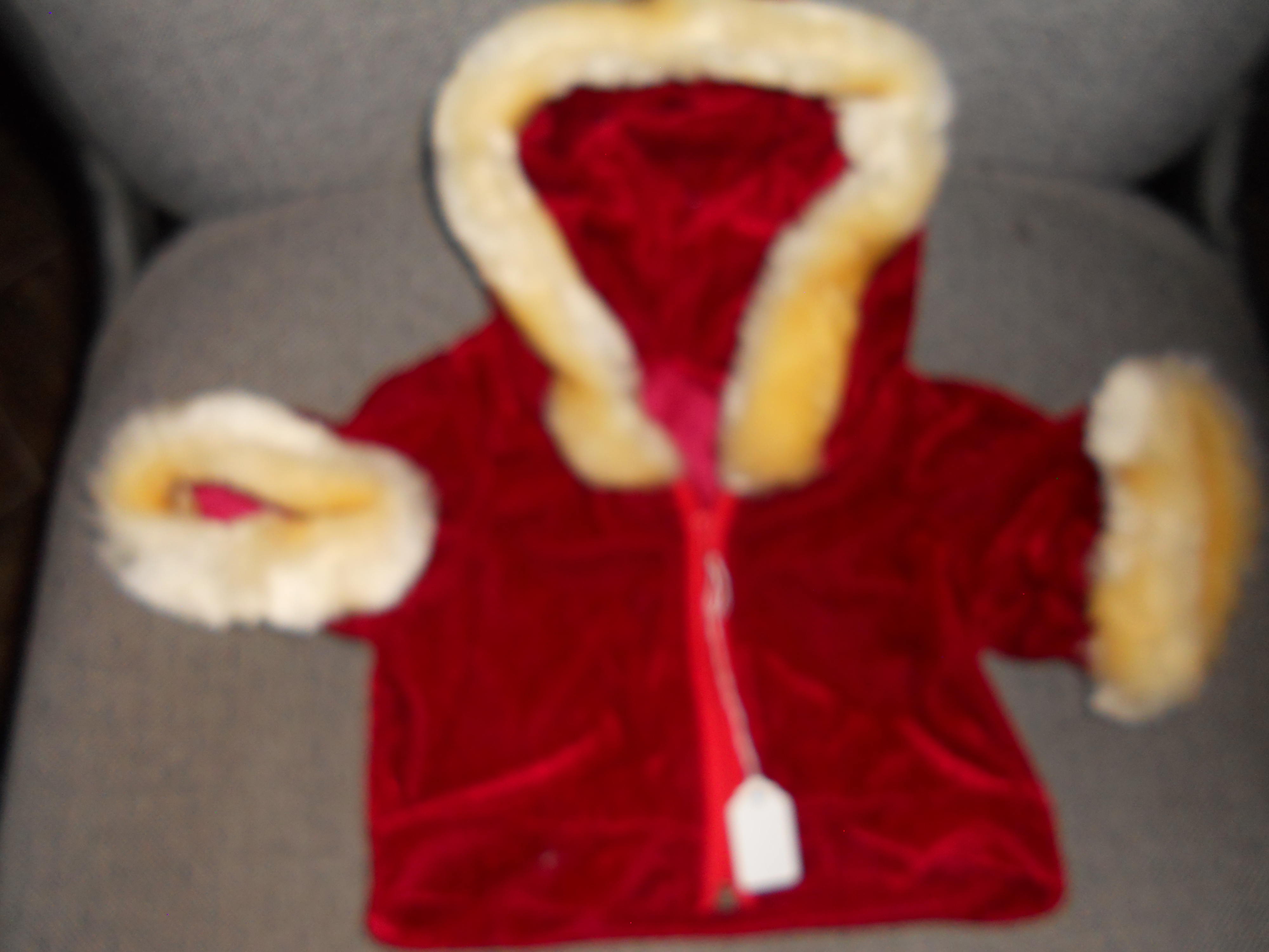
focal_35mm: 32
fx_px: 1173
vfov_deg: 44.2
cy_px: 476
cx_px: 634
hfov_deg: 56.8
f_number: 8.8
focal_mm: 5.8
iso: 200
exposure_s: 1/25
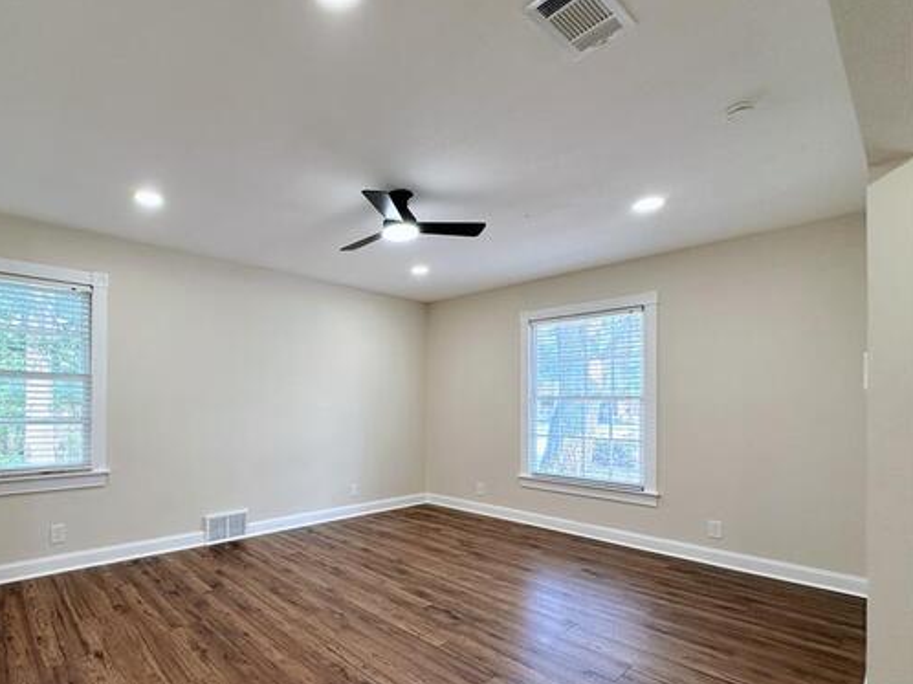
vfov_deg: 71.0
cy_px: 403
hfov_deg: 85.7
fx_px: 475
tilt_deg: -0.1
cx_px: 332
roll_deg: -0.2
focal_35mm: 18
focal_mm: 2.22
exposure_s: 1/120
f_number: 2.2
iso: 125
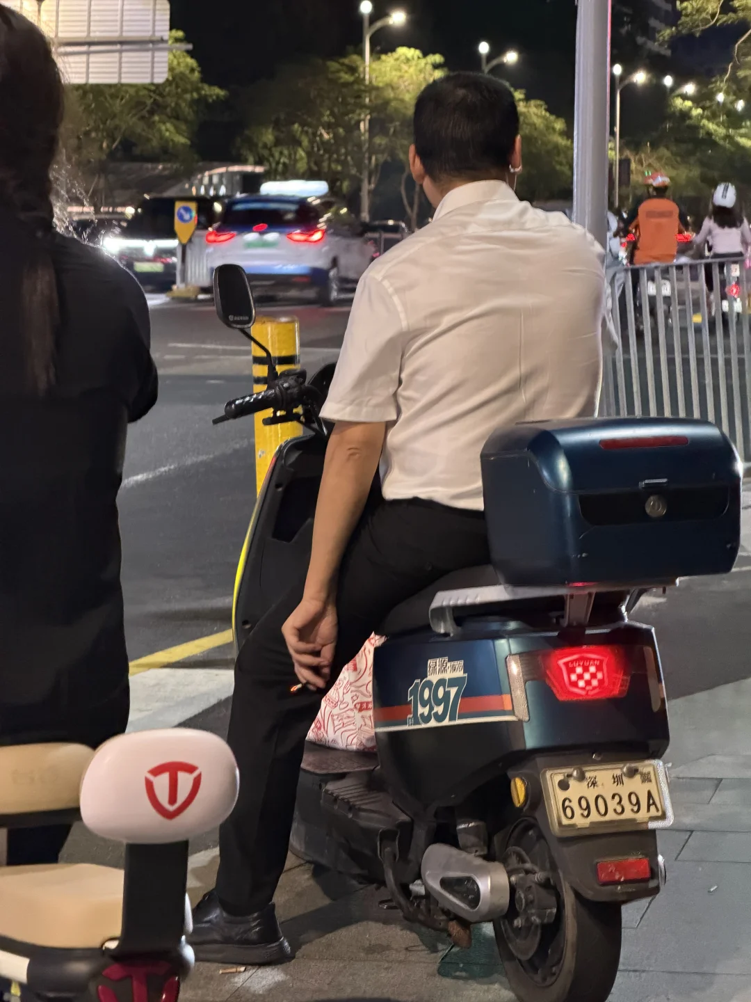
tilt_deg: -4.5
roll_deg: -0.1
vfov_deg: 19.6
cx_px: 376
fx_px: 2893
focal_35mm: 100
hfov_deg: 14.8
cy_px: 501
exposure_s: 1/25
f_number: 2.8
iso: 1250
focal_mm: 16.89
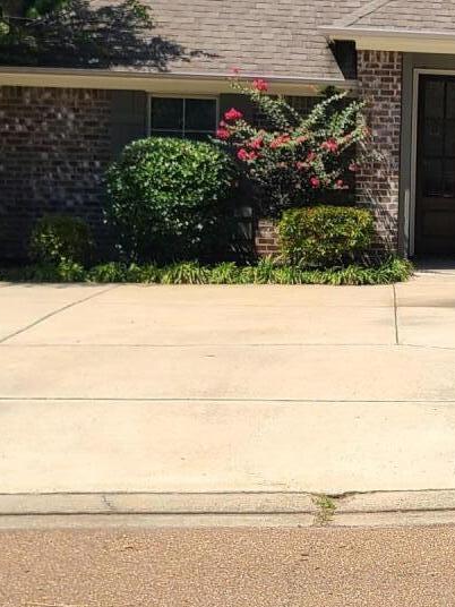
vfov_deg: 20.2
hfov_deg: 14.2
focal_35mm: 97
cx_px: 686
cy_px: 262
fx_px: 1700
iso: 40
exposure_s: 1/2277
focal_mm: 5.4
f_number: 1.8
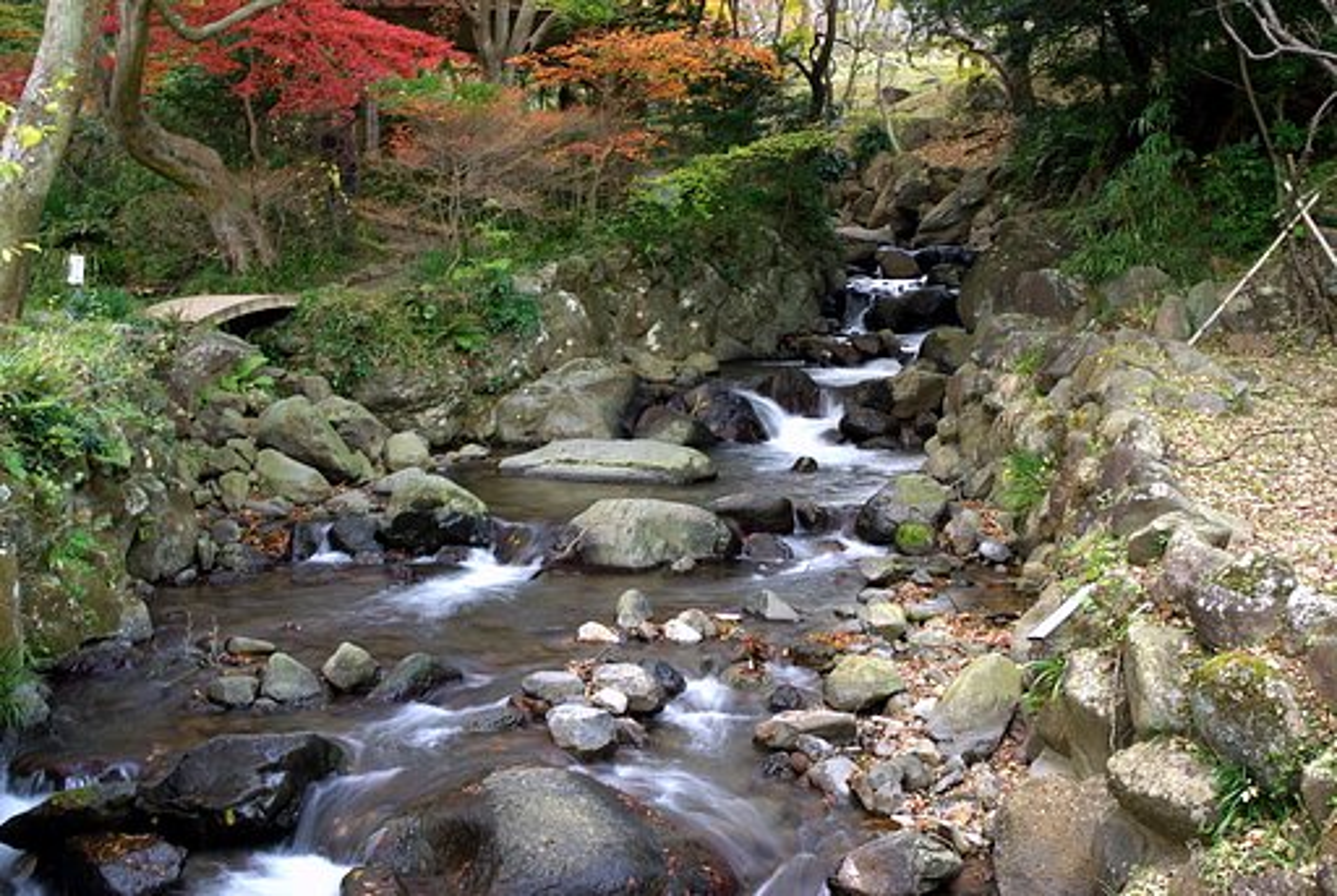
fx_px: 1729
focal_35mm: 46
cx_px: 668
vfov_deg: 29.0
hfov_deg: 42.3
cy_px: 448
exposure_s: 1/2
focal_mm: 31
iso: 160
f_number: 5
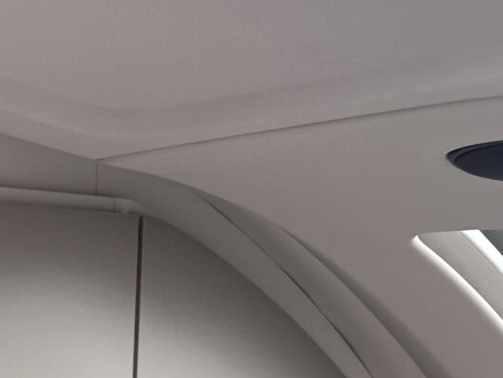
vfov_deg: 15.3
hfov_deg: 17.2
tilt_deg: +0.1
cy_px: 485
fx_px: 1337
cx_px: -419
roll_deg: -0.8
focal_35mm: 92
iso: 64
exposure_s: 1/121
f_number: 1.78
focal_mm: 6.86
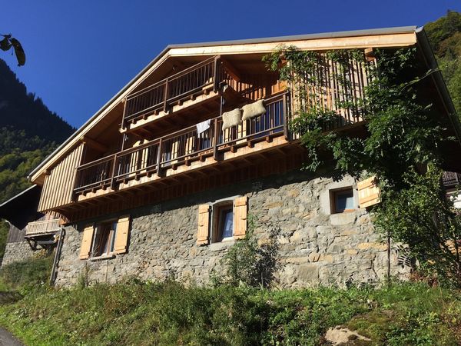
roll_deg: -1.3
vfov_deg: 48.2
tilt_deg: +23.3
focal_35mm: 29
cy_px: 173
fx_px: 386
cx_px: 230
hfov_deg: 61.7
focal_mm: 4.15
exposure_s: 1/2326
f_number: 2.2
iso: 32
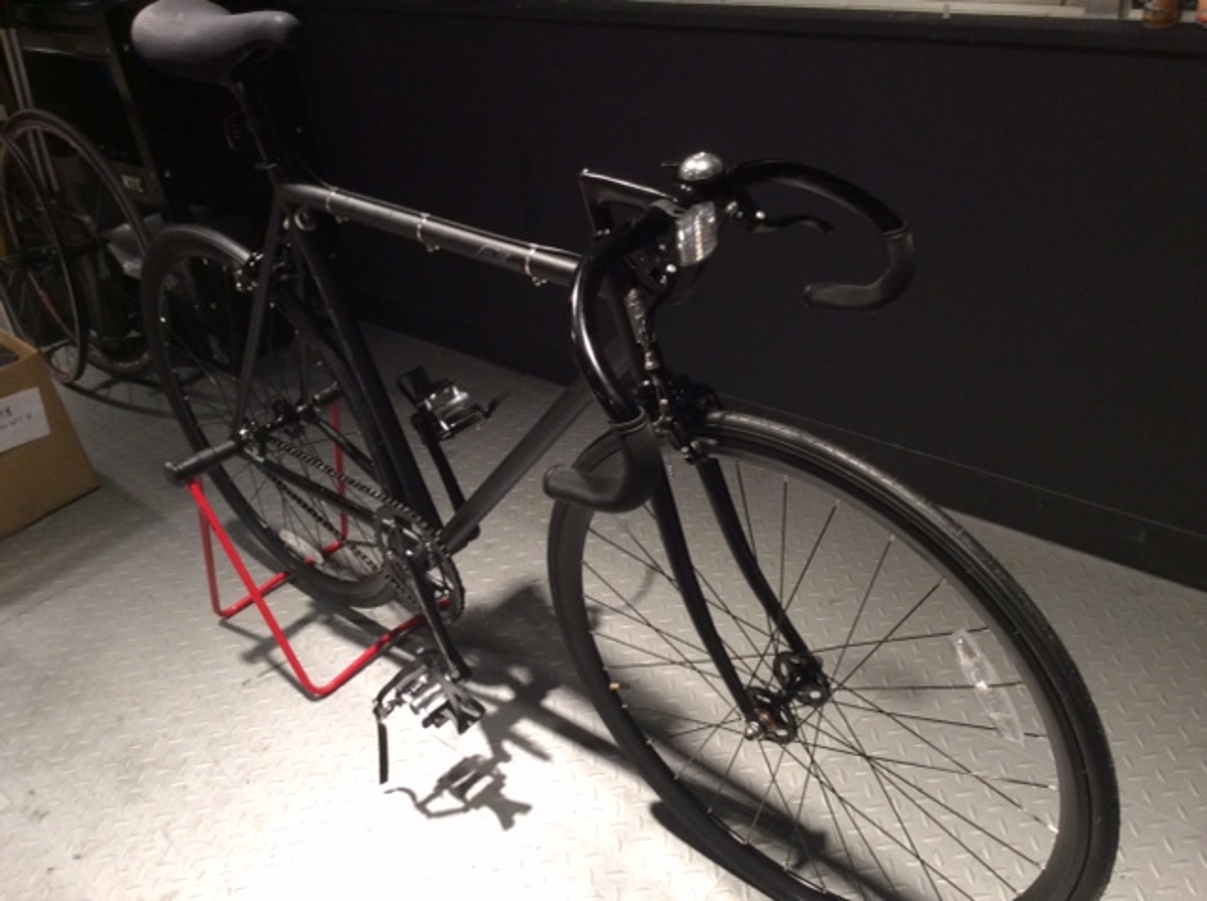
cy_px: 450
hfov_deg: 55.4
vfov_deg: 42.8
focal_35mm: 33
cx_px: 604
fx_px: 1149
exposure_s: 1/24
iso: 100
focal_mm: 3.3
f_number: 2.4
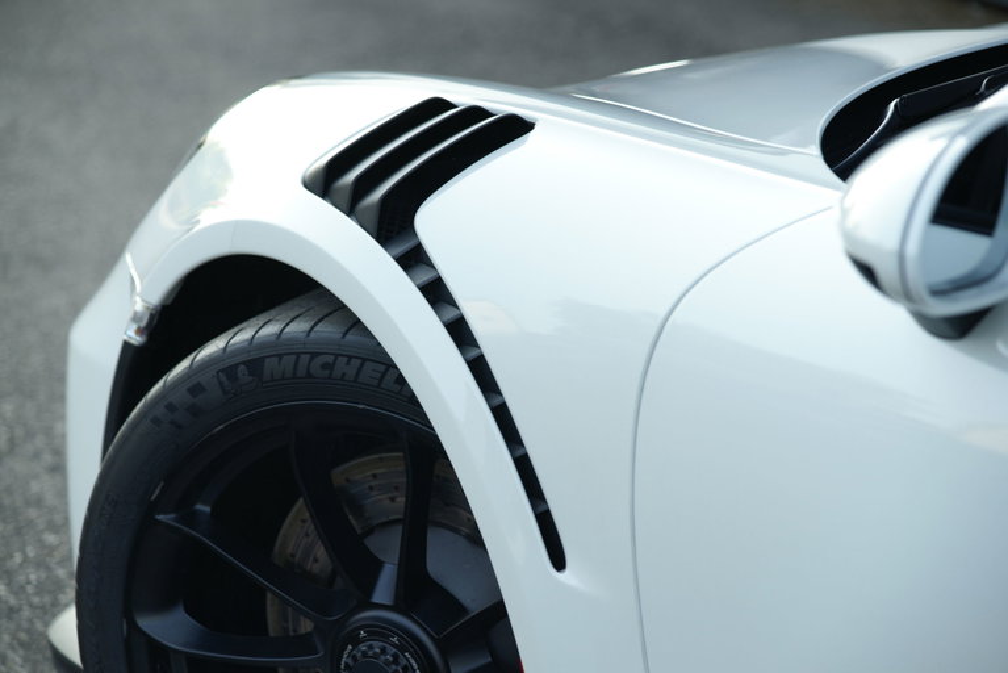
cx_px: 504
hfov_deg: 17.1
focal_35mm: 120
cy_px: 336
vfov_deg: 11.4
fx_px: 3361
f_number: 4.5
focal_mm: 120
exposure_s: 1/90
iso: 160
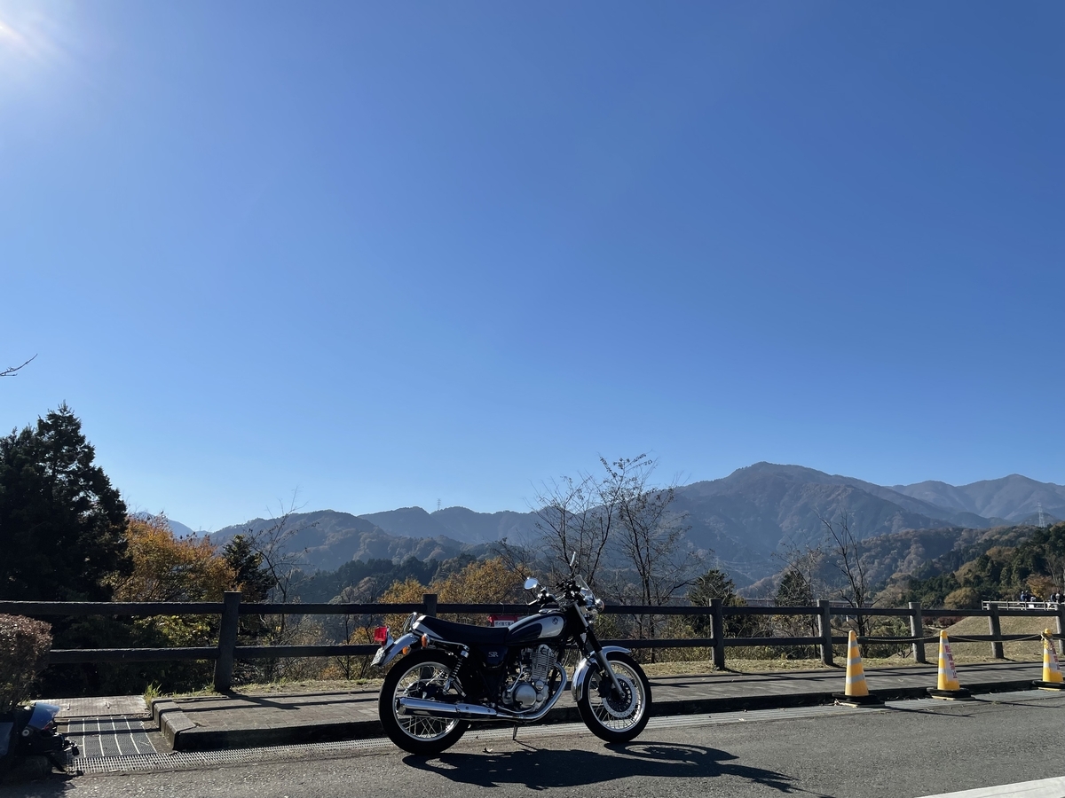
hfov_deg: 67.3
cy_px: 399
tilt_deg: +13.7
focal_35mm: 26
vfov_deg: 53.1
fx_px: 800
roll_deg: -1.4
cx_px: 532
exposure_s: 1/6494
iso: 32
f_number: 1.6
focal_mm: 4.2
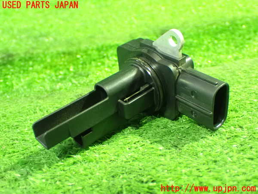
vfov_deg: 32.9
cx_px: 129
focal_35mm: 44
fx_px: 328
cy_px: 97
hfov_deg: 42.9
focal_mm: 7.84
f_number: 2.9
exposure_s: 1/15
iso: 1600
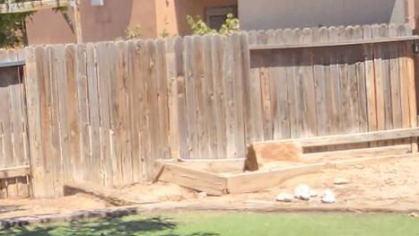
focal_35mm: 91
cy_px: 98
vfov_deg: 13.3
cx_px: -40
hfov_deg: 22.1
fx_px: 1011
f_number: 2.2
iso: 32
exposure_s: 1/476
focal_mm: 1.74
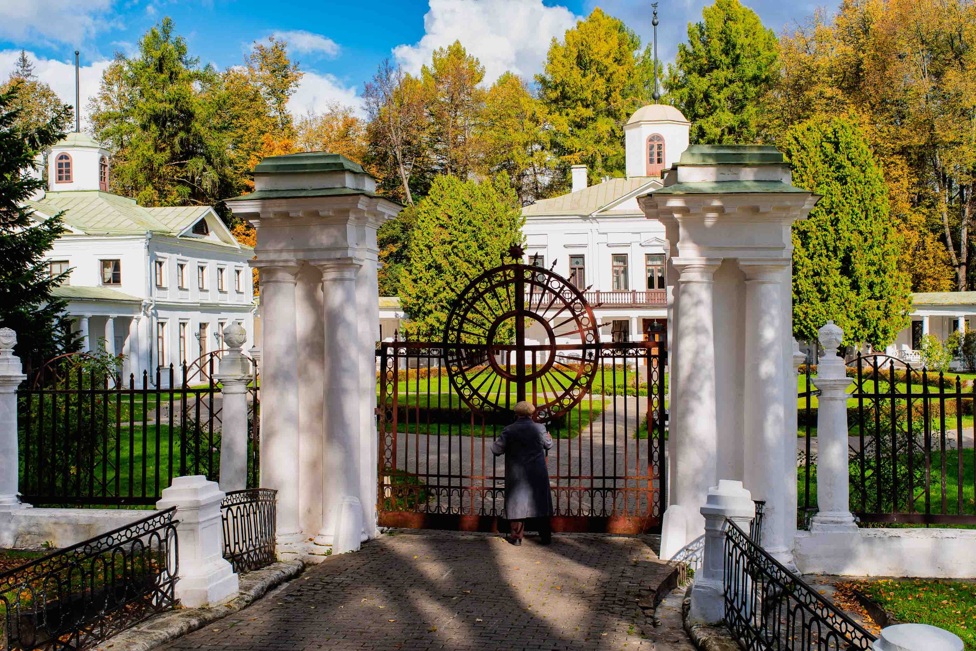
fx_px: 1166
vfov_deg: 31.2
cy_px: 326
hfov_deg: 45.4
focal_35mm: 43
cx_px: 488
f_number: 8
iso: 125
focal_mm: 43
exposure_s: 1/200
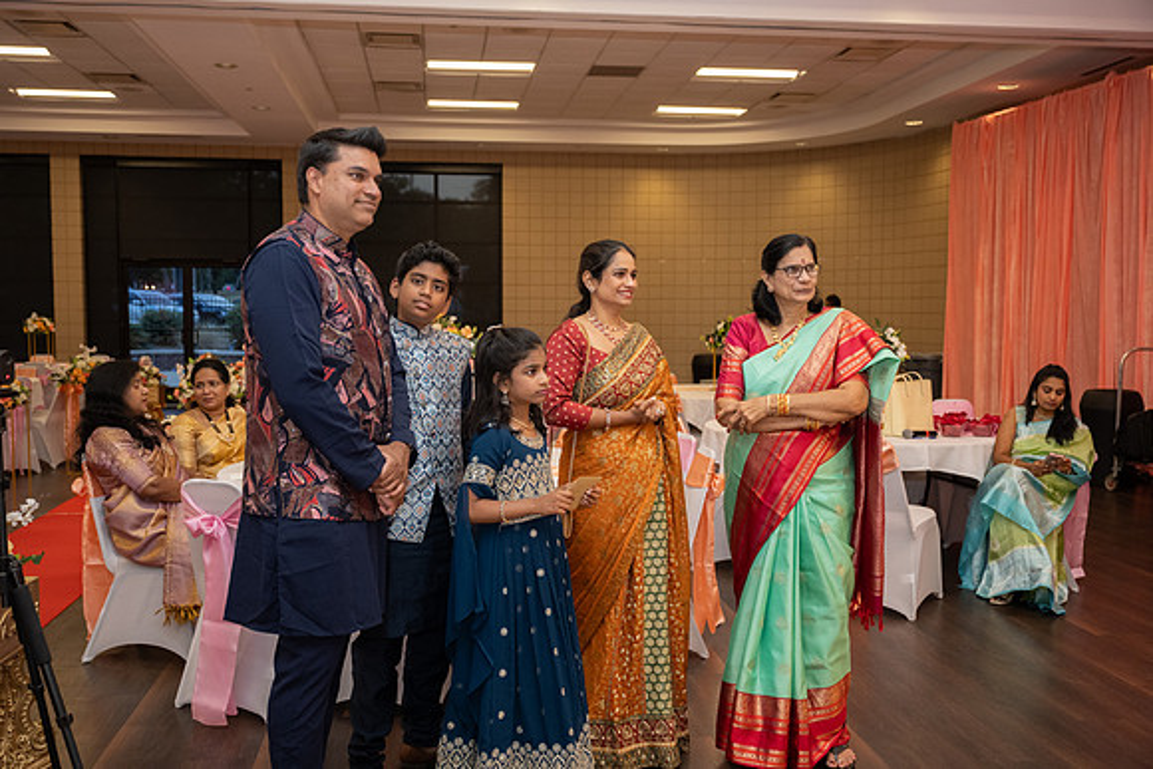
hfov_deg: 54.3
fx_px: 1124
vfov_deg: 37.8
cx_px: 576
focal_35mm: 35
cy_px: 384
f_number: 3.5
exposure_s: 1/160
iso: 1250
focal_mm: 35
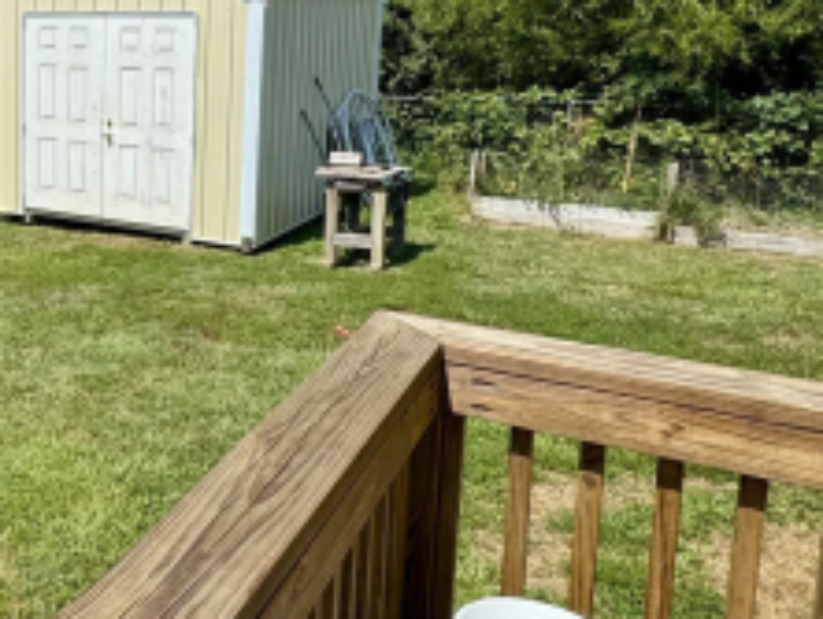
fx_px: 1000
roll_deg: +0.2
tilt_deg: -7.7
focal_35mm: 42
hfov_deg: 38.5
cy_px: 167
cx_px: -39
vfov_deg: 33.8
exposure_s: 1/1789
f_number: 2.2
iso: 50
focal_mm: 2.22
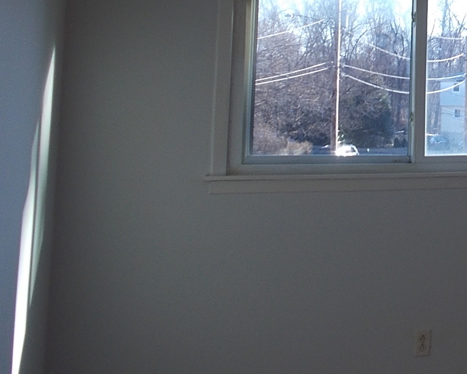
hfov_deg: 28.5
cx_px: 498
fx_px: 843
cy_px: 25
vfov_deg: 24.2
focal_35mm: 61
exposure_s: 1/80
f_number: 3.2
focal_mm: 4.6
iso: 80
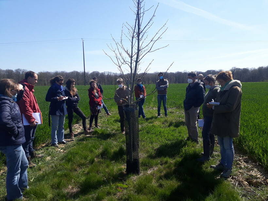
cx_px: 134
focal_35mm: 27
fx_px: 209
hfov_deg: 65.3
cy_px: 100
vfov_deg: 51.4
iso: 40
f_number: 1.9
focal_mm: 3.6
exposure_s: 1/1176
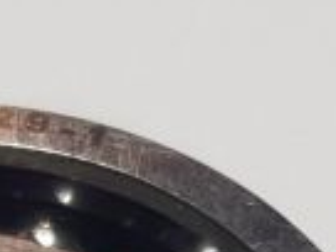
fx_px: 1485
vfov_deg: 8.8
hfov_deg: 12.5
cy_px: 590
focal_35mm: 153
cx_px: -106
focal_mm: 4.2
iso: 40
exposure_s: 1/320
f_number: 1.7
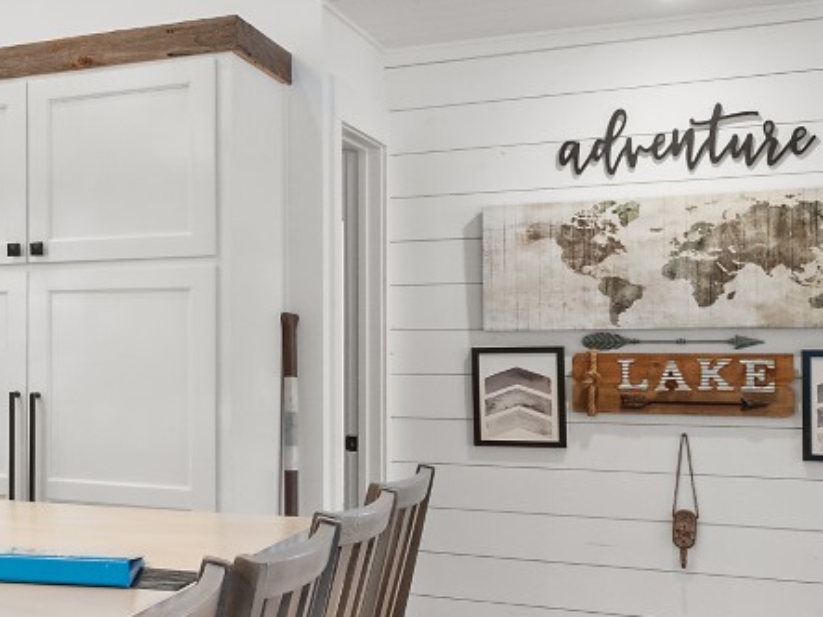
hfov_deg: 28.2
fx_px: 1236
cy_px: 403
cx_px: -323
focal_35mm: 52
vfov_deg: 27.9
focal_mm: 8
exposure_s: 1/8
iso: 400
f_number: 5.6
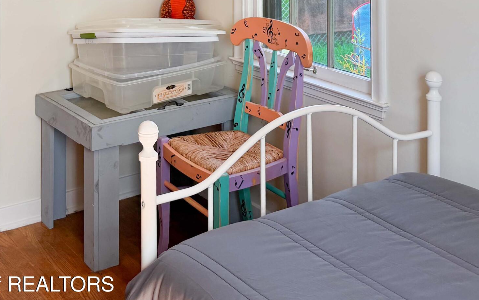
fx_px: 679
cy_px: -50
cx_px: 158
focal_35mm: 52
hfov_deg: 38.4
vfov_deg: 23.0
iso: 100
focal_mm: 6.76
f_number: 1.8
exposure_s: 1/120
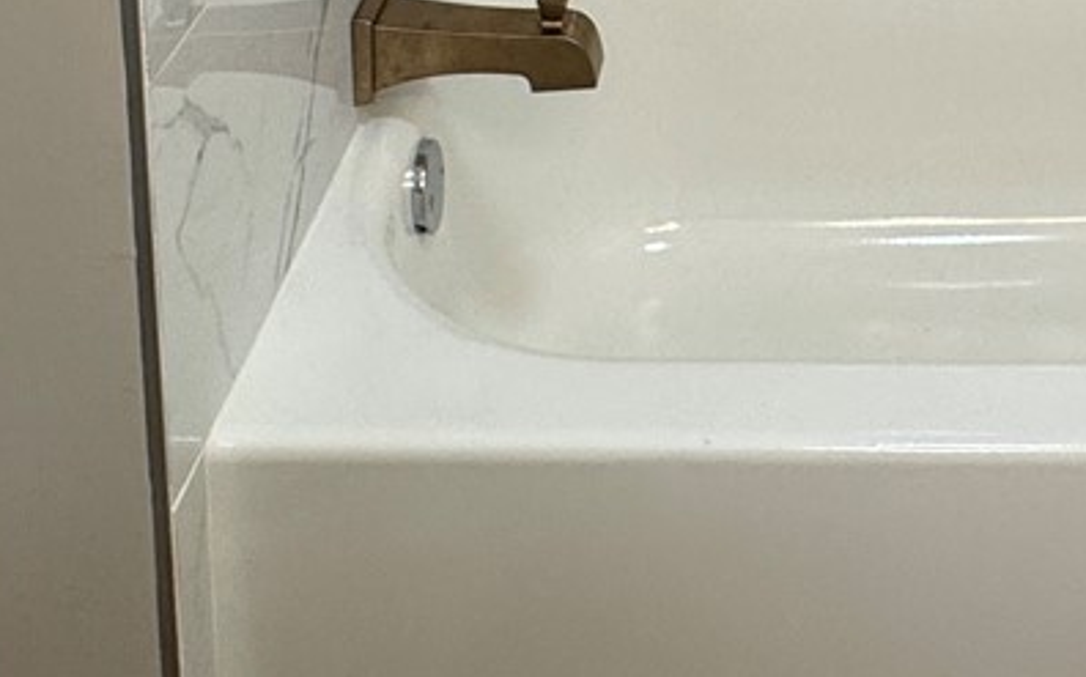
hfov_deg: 33.2
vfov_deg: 17.3
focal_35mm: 60
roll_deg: -1.1
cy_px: -565
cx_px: 847
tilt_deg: -10.1
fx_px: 1775
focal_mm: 2.22
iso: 160
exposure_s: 1/120
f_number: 2.2
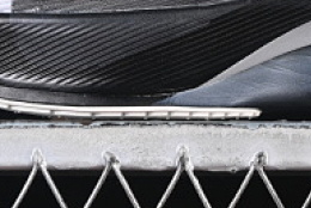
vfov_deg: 4.4
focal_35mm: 311
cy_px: -145
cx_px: 263
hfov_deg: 6.6
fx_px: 2690
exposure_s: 1/60
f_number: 6.3
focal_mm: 50
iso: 160
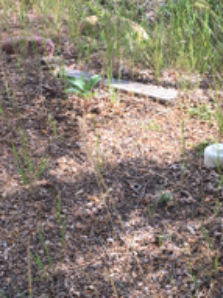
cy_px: 154
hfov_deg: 19.9
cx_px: 186
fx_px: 628
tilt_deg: -34.9
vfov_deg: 26.7
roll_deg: -0.2
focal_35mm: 73
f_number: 2.2
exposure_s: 1/252
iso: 25
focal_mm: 4.15
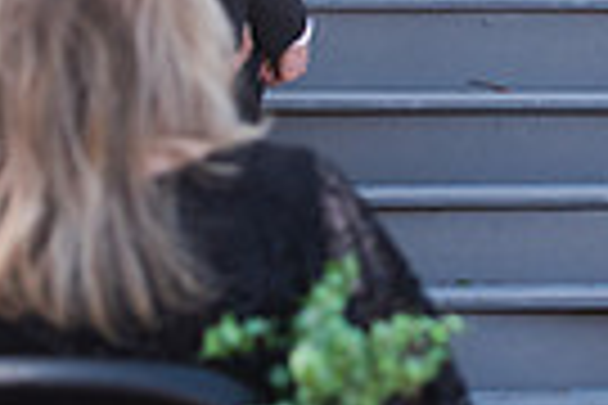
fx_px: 5252
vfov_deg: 4.4
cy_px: -254
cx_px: 892
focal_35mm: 311
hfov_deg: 6.5
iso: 100
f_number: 3.5
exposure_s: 1/400
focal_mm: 70
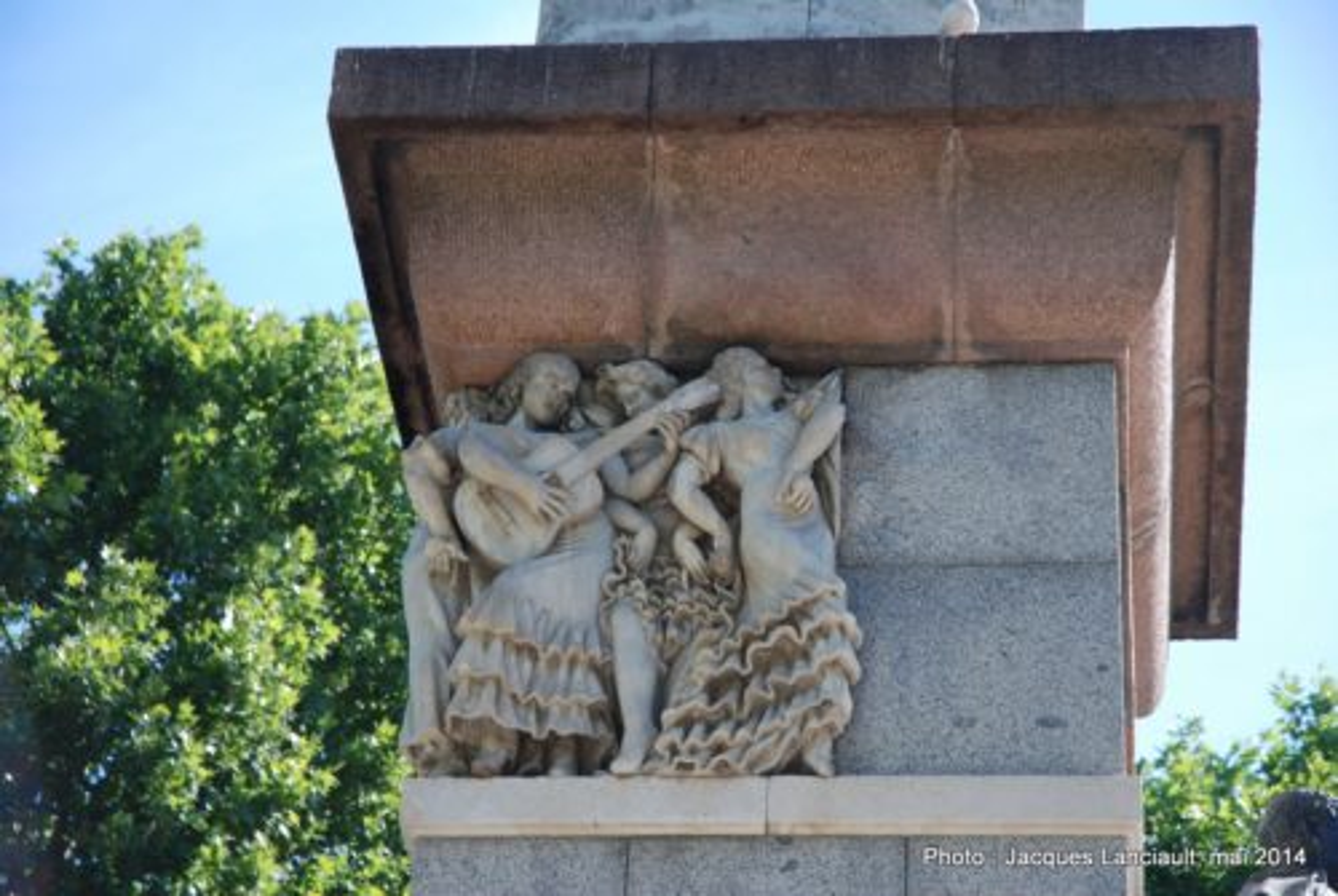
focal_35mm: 105
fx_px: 3908
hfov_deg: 19.4
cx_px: 669
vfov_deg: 13.1
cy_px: 448
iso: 200
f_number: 4.5
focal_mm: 70
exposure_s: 1/320
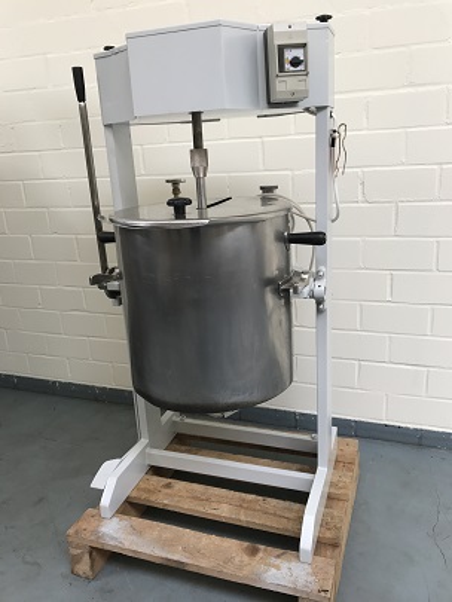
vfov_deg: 63.4
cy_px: 301
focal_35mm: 28
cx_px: 226
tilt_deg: -15.5
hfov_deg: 49.8
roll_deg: +2.6
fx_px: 487
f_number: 1.8
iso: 32
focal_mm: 3.99
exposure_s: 1/33
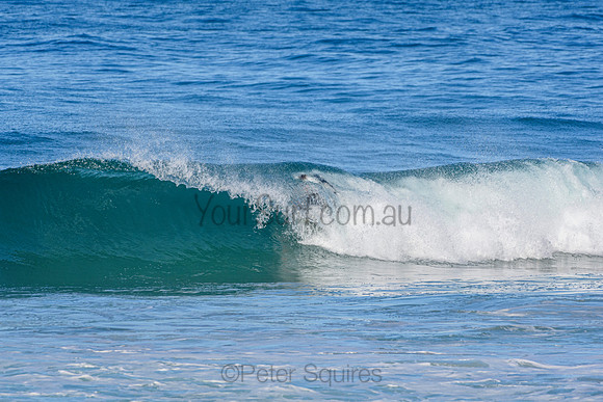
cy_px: 201
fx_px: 12565
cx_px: 302
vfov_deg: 1.8
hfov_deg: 2.7
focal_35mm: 750
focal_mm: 500
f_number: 5.6
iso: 320
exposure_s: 1/2000
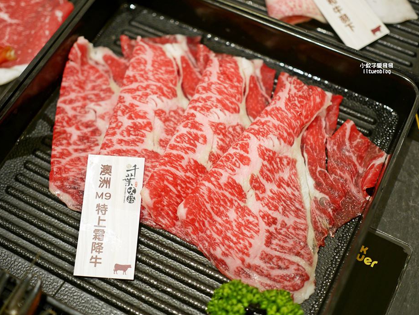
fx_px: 654
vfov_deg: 27.0
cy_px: 154
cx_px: 202
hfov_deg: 35.5
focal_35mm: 54
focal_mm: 25
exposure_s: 1/125
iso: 200
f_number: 1.8
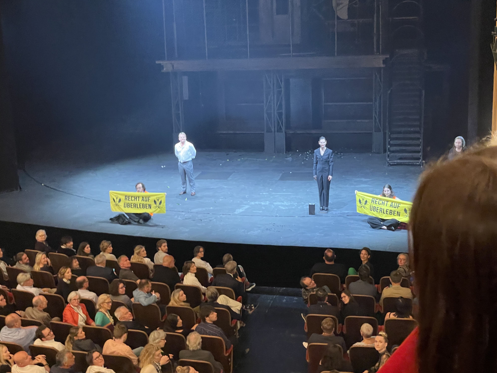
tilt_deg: -13.0
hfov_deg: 36.2
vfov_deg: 27.5
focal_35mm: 53
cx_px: 247
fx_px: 761
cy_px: 189
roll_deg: +1.9
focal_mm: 6
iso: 800
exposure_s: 1/33
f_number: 2
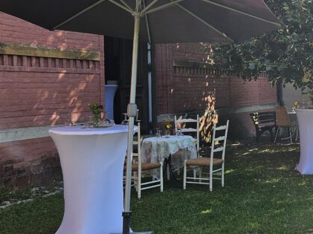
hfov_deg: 31.7
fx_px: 506
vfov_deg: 25.9
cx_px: 316
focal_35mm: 56
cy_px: 76
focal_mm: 5.4
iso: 25
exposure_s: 1/461
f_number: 1.8
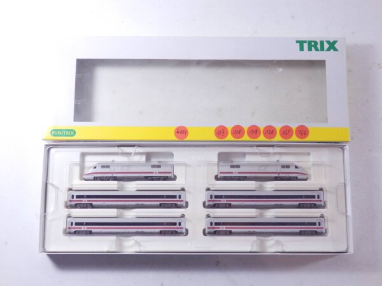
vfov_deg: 32.2
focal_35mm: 45
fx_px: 497
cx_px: 191
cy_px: 143
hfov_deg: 42.1
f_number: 3.8
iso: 500
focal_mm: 8
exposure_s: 1/160
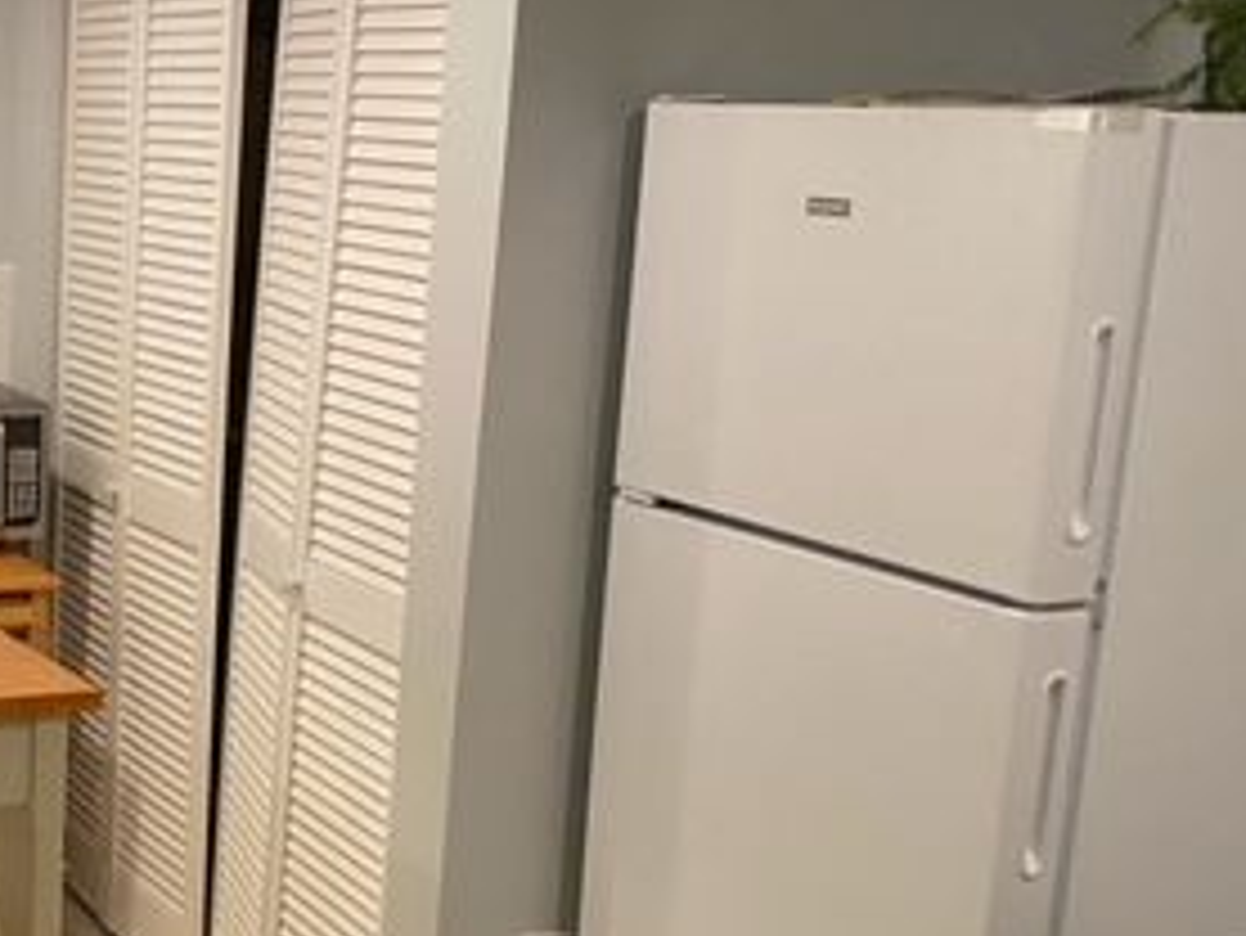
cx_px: 40
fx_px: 2161
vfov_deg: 24.2
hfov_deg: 30.2
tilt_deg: -16.2
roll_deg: -1.8
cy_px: 702
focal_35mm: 60
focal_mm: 4.25
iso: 400
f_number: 1.8
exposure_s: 1/40
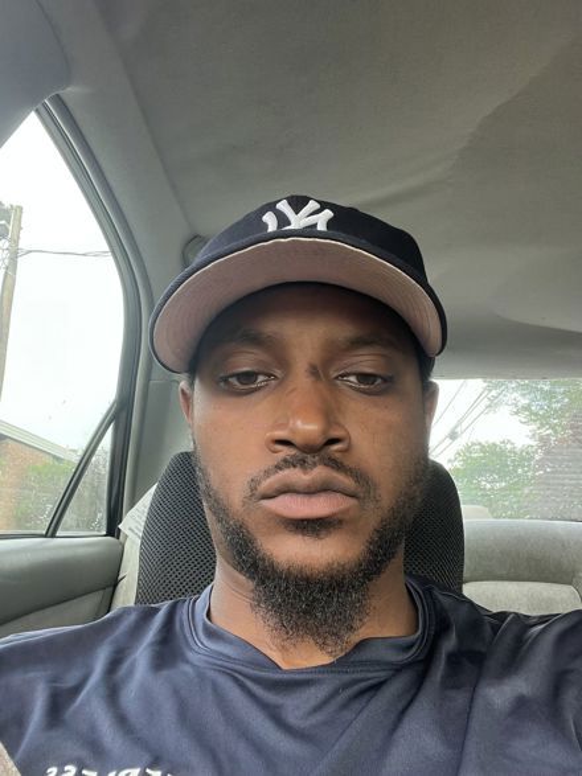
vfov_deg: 60.0
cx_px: 291
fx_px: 673
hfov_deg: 46.8
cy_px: 388
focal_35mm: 30
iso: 100
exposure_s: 1/73
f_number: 2.2
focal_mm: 2.71
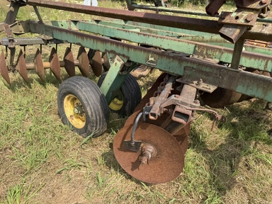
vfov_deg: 54.9
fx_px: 196
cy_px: 106
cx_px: 131
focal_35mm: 25
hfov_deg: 69.4
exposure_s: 1/2299
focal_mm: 6.76
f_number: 1.78
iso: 80
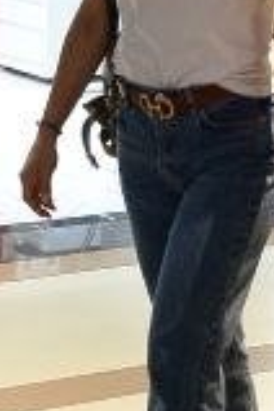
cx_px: 266
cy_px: 207
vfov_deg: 11.8
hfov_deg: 7.9
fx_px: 1986
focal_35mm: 174
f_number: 5.6
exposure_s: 1/100
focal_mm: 28
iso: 2500
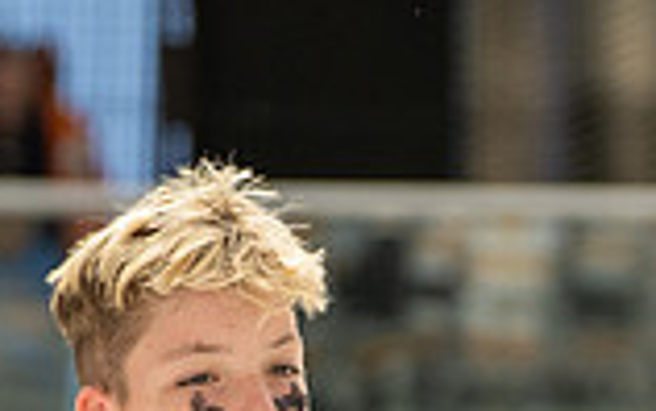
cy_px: 720
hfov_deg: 4.1
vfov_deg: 2.6
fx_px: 9124
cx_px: 46
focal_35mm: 510
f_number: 2.8
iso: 1000
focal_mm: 91
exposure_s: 1/1600
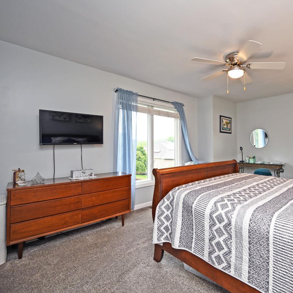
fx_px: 172
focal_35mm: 18
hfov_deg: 76.9
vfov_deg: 80.7
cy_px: 146
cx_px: 206
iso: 450
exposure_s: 1/60
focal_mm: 14
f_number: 4
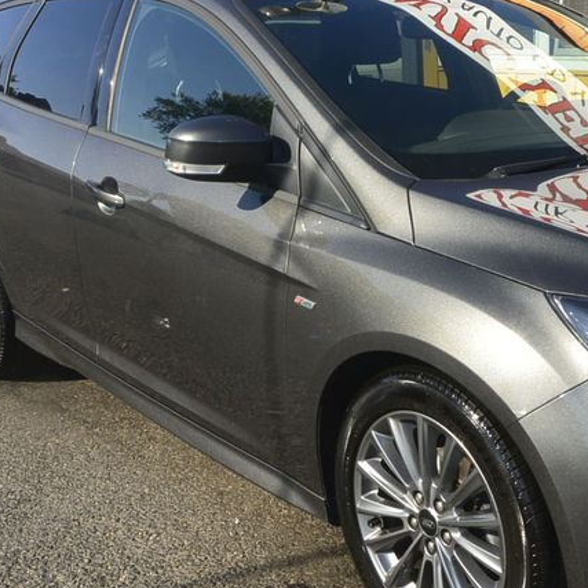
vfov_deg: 31.1
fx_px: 1057
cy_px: 327
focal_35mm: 55
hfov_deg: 30.2
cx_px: 489
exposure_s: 1/250
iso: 160
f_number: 9
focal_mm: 10
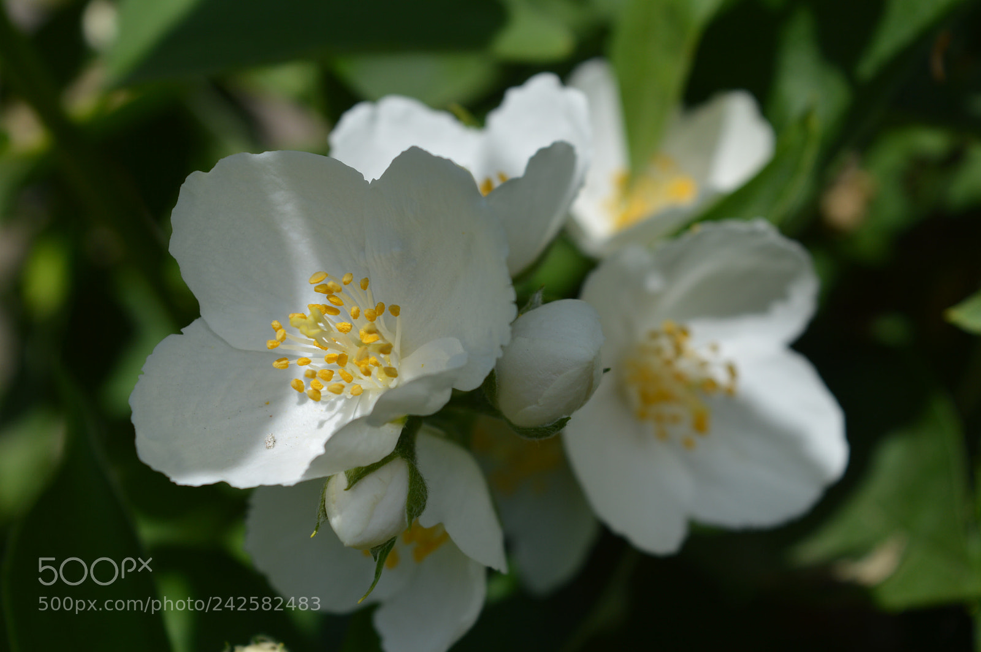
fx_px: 2042
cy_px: 326
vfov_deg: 18.2
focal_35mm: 75
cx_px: 490
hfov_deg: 27.0
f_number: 8
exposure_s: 1/500
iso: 100
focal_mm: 50
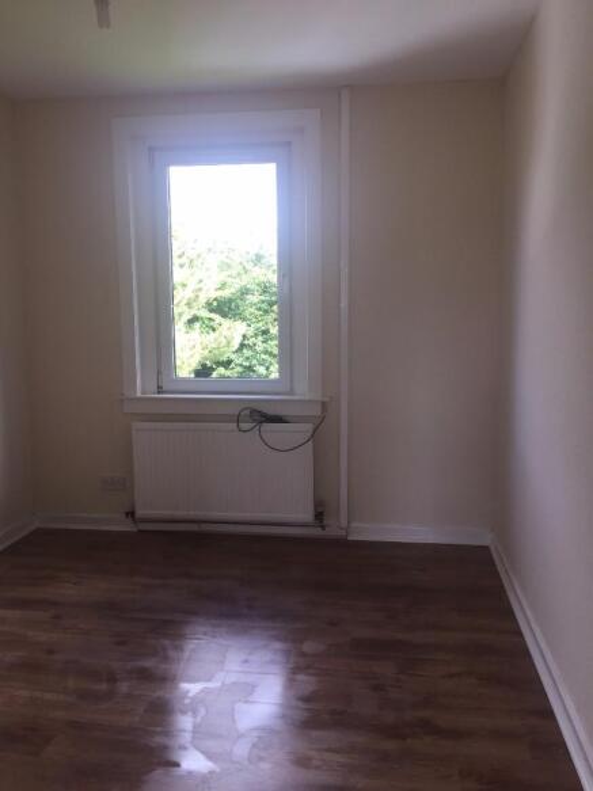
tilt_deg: -4.9
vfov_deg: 61.7
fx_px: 663
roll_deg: +0.8
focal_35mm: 29
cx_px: 296
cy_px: 396
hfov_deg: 48.2
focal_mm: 4.15
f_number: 2.2
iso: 40
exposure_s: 1/100
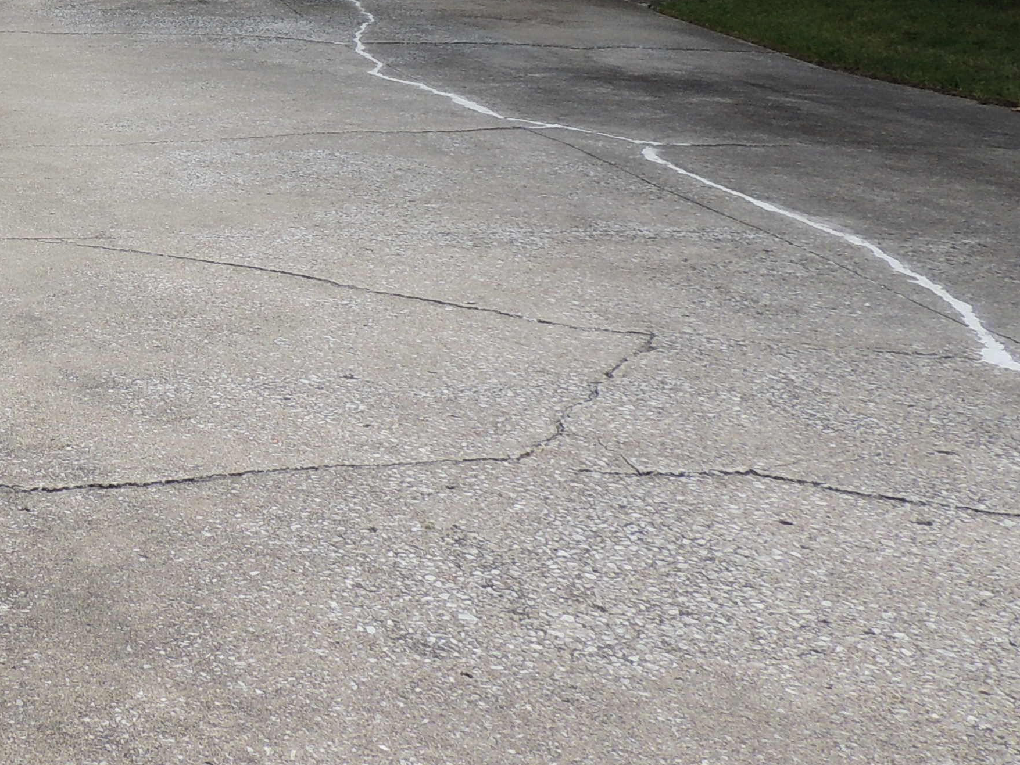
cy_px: 62
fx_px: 1857
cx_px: -159
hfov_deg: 27.5
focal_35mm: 63
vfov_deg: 22.7
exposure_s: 1/640
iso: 100
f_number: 3
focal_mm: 4.3
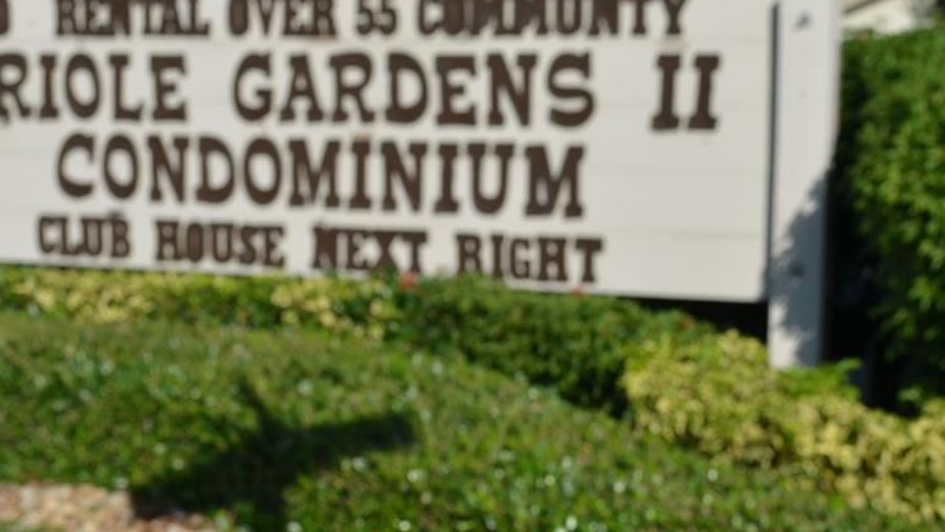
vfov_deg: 15.1
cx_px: 392
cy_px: 328
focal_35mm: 80
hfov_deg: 26.5
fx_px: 2005
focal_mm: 38
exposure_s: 1/400
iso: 100
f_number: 8
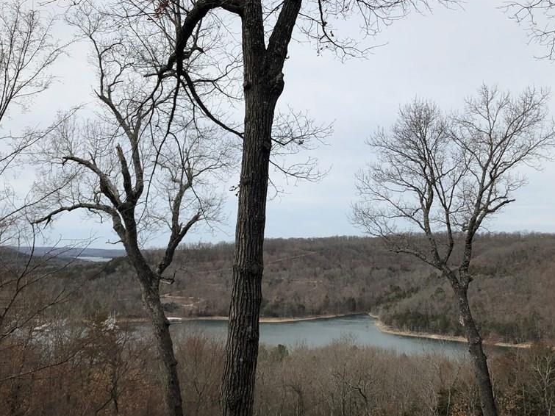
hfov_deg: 48.9
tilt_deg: +5.2
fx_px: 609
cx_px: 305
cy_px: 173
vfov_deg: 37.6
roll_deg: -0.2
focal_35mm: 38
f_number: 1.8
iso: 20
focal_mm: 3.99
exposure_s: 1/2183
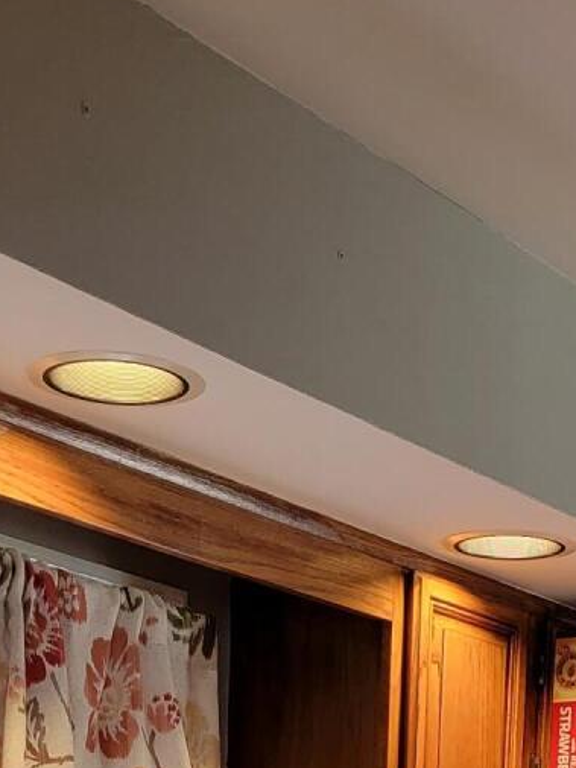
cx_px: 322
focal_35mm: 95
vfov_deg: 17.8
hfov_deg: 15.6
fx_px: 2107
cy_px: 1239
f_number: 1.8
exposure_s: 1/120
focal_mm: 6.7
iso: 320
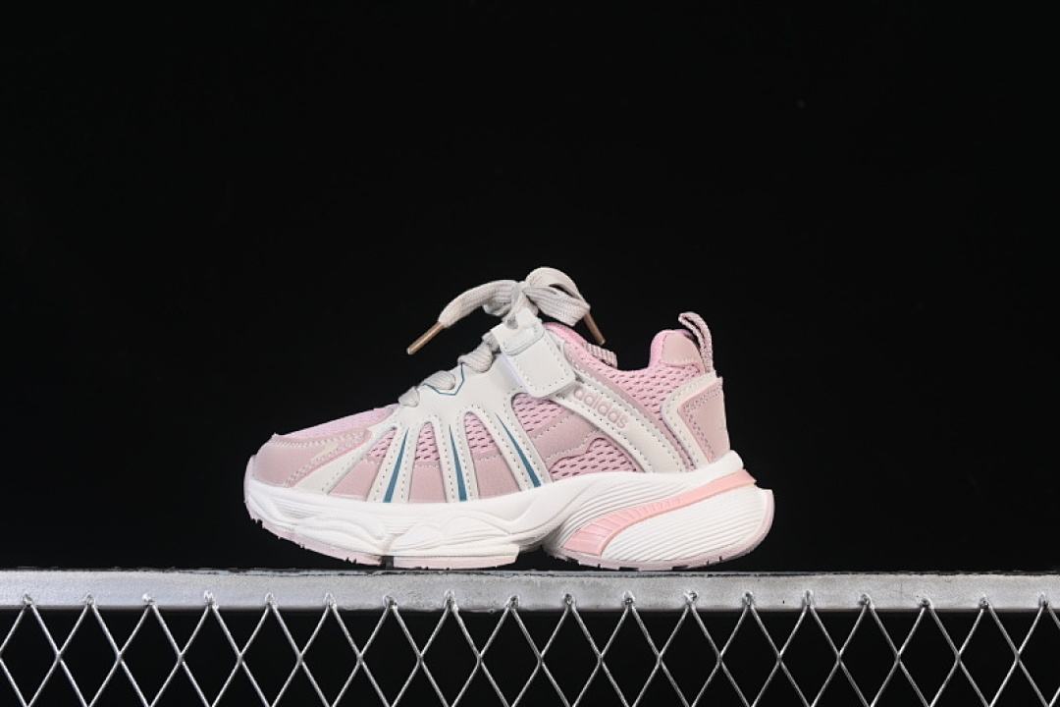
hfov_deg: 27.0
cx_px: 530
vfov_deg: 18.2
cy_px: 354
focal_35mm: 75
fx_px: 2208
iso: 160
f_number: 8
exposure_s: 1/80
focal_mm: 50
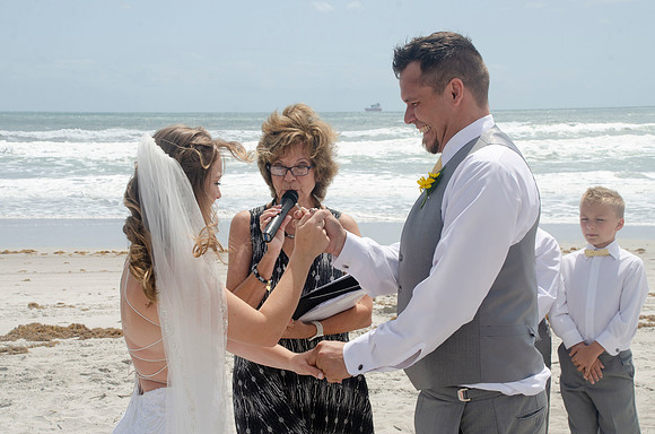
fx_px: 1089
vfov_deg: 22.5
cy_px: 217
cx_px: 328
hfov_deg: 33.5
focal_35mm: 60
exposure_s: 1/250
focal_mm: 40
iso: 100
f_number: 11
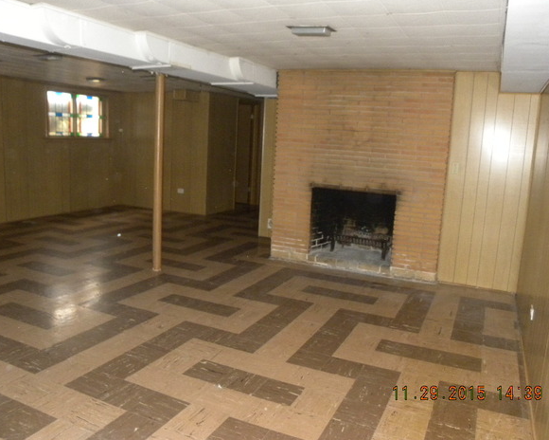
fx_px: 455
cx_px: 275
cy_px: 213
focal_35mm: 28
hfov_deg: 62.2
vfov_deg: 51.5
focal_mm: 4.6
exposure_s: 1/30
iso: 400
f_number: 2.8
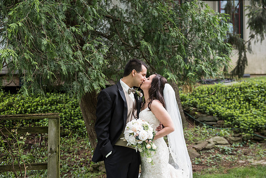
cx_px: 133
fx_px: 429
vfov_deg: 23.4
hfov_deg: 34.5
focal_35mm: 58
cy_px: 89
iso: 640
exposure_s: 1/640
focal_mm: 58
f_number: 3.5
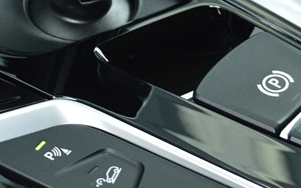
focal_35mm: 166
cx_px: 115
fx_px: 1361
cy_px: -64
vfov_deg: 7.8
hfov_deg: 12.6
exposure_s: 1/60
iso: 800
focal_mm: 36
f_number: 6.3
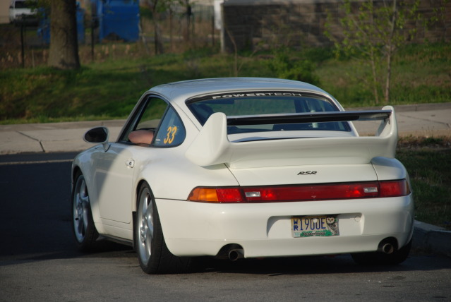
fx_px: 2540
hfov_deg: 10.1
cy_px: 151
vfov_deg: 6.8
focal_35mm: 202
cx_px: 226
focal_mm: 135
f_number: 5.6
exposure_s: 1/320
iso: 100
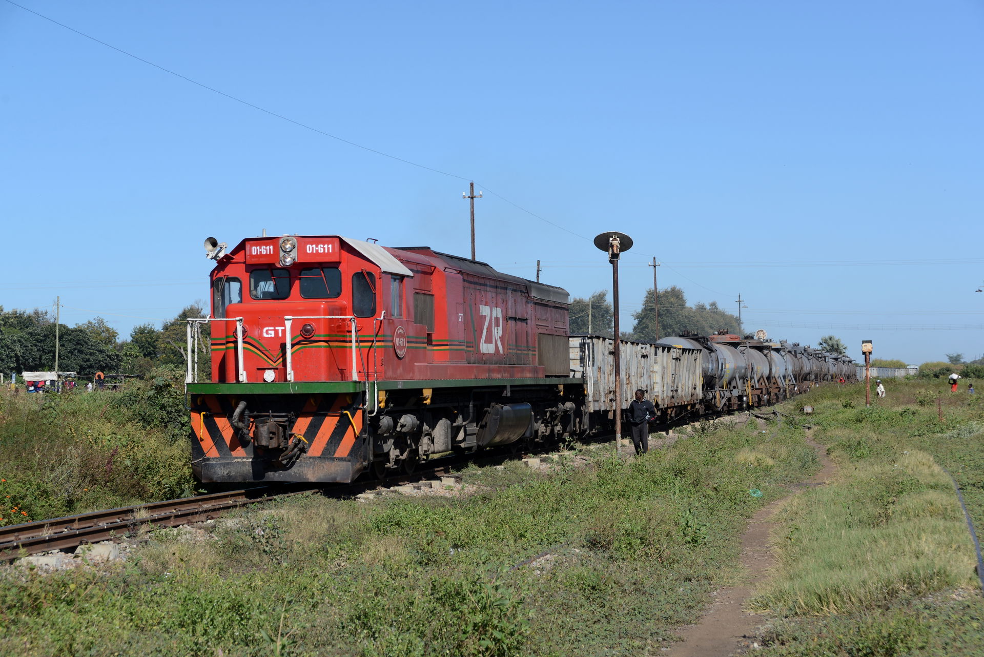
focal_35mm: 70
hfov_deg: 28.8
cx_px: 492
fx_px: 1914
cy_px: 328
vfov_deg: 19.5
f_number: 8
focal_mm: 70
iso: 200
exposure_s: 1/640
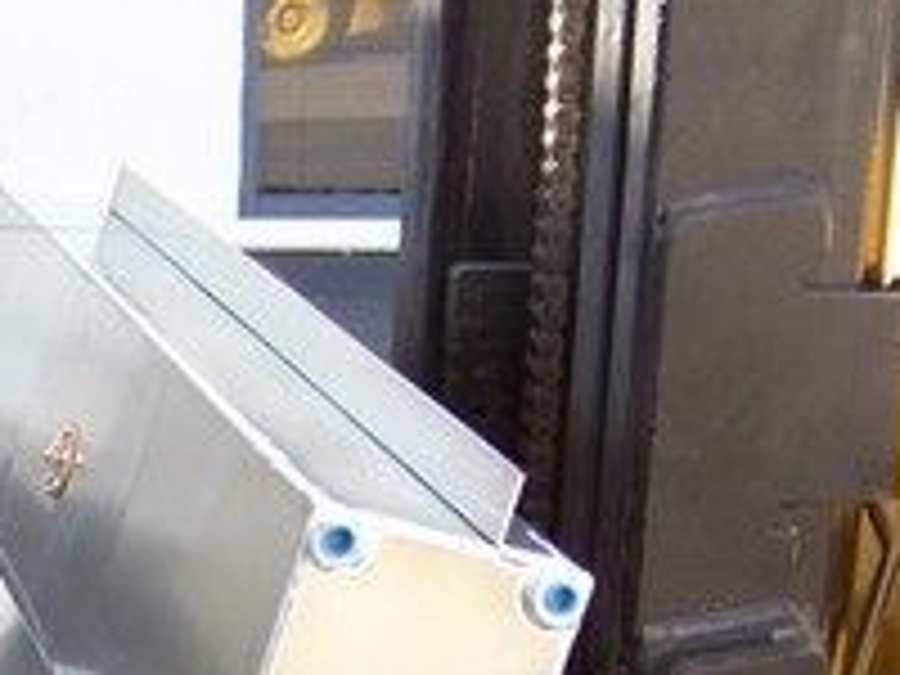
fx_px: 3276
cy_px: 979
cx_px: 122
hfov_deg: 15.5
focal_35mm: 126
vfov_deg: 11.3
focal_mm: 5.85
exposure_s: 1/100
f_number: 2.8
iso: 72
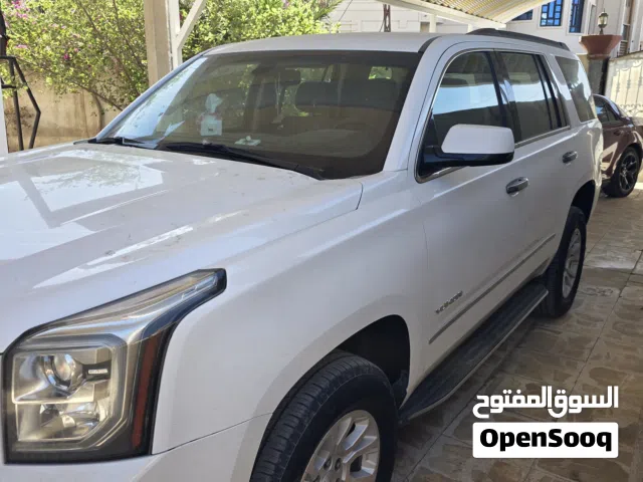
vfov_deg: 58.9
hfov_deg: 73.9
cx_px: 322
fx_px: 427
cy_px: 241
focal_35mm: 23
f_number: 1.7
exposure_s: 1/359
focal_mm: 6.3
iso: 25
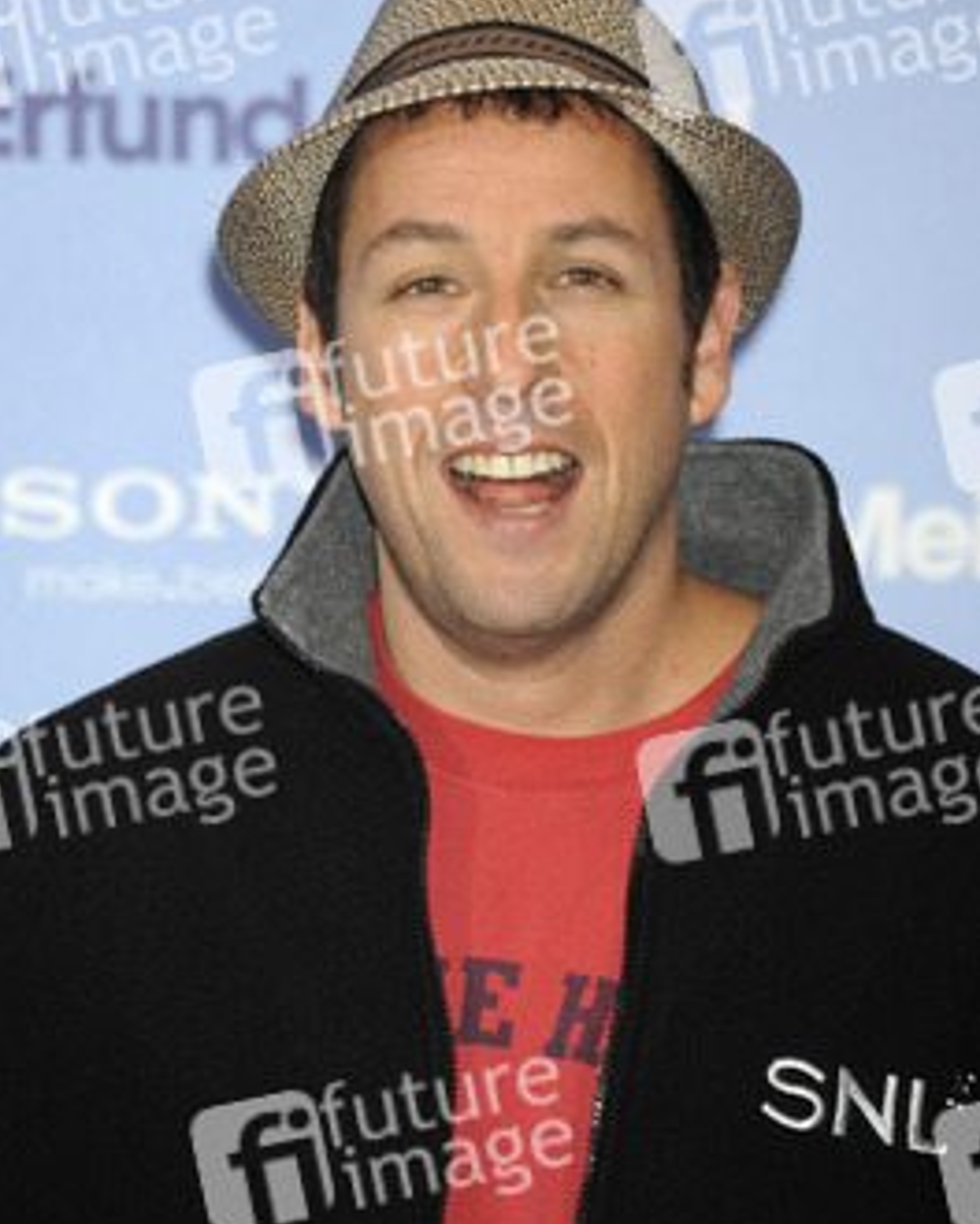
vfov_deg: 8.1
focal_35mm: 239
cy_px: 590
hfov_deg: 6.5
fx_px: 8665
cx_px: 490
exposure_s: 1/160
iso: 800
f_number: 5.6
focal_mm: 210
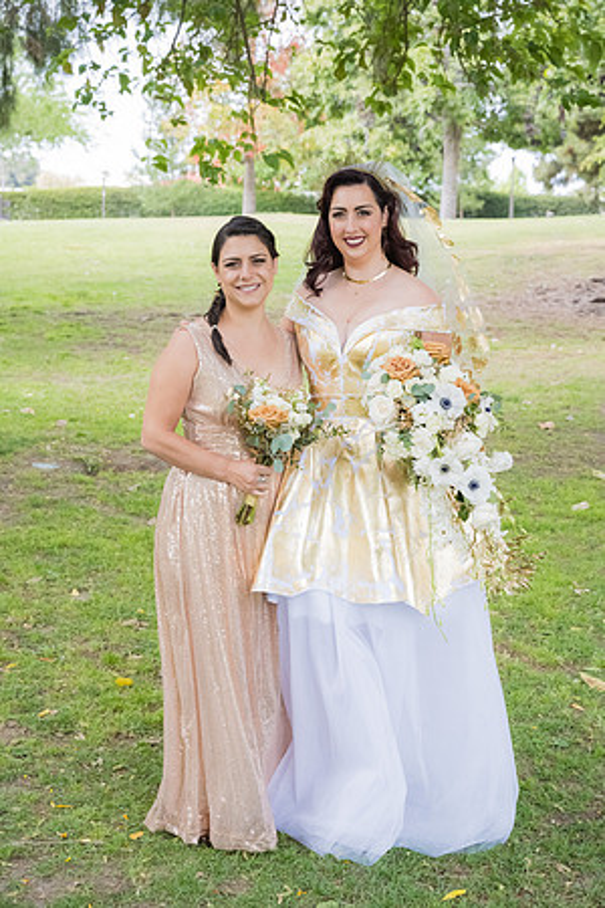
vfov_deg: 33.4
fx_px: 1512
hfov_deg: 22.6
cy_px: 454
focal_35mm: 60
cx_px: 302
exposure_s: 1/800
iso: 1250
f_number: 5.6
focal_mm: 60
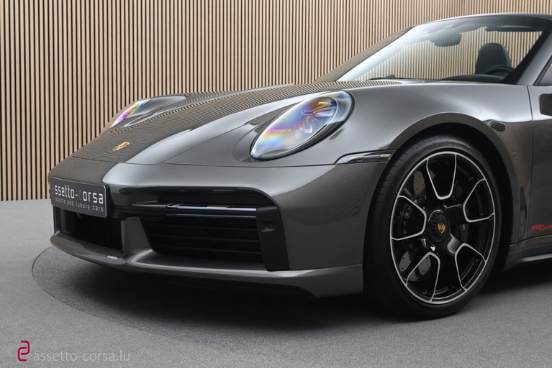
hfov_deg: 40.0
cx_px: 276
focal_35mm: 50
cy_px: 184
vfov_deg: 27.3
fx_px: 759
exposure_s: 1/50
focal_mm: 33
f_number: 5
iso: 900
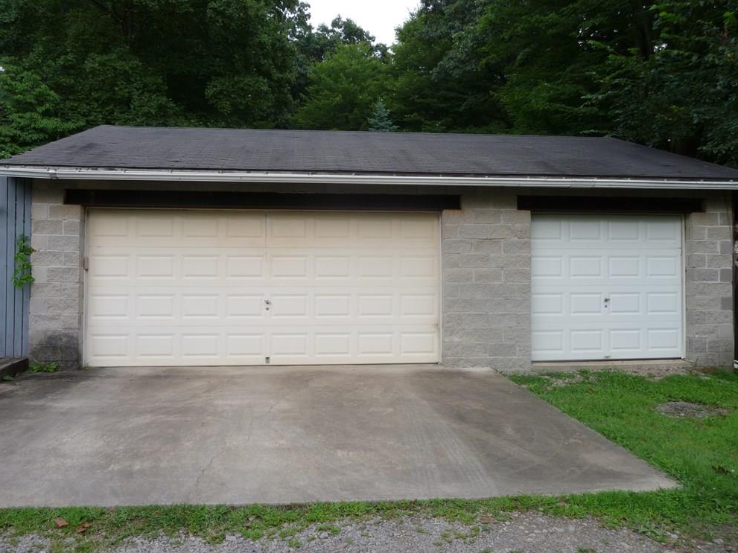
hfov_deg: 58.4
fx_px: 661
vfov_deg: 45.4
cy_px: 268
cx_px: 369
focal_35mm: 31
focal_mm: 5
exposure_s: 1/160
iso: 100
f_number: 3.4
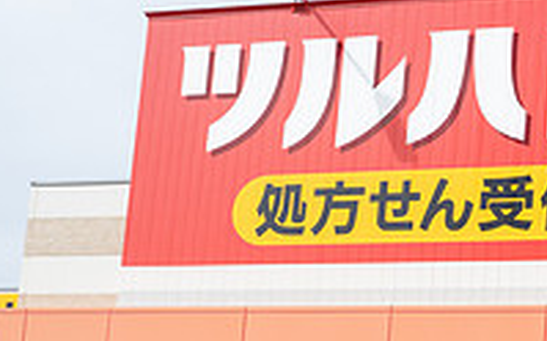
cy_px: 489
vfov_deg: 14.3
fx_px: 1281
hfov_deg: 22.8
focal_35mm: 86
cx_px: 595
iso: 110
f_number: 8
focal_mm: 25.5
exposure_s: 1/125
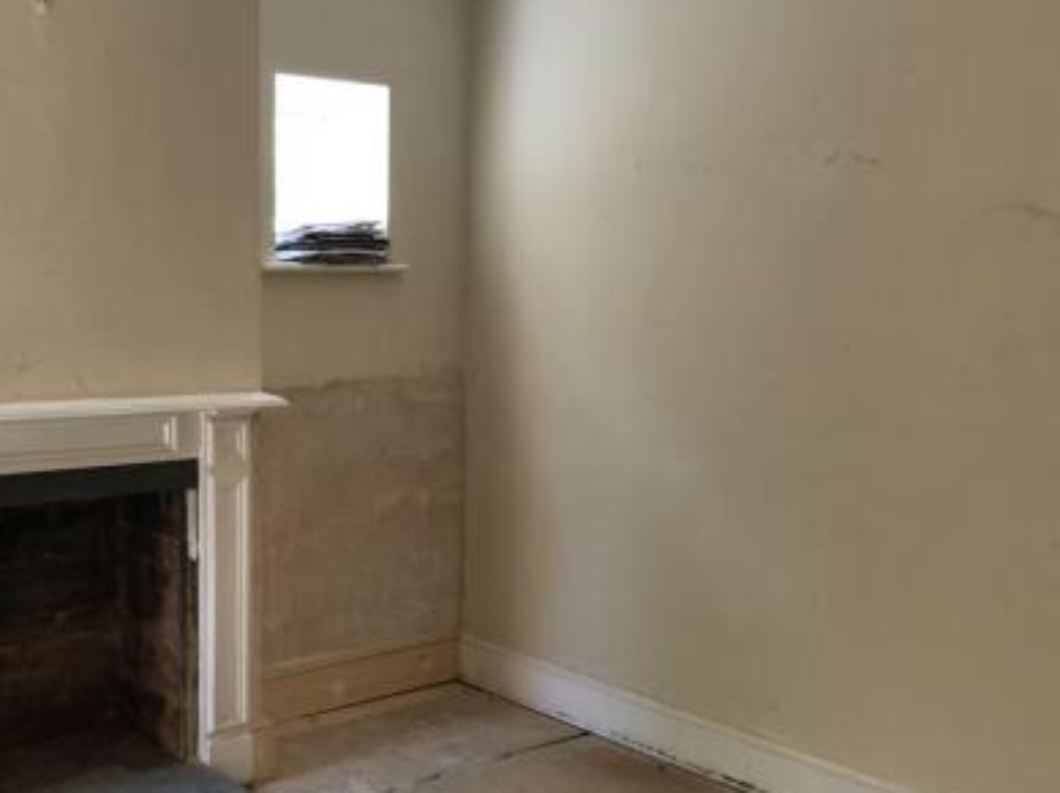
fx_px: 1285
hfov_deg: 44.2
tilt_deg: -9.7
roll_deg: -1.2
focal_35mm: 42
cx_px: 358
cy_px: 489
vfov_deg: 34.1
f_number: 1.8
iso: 25
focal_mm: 3.99
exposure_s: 1/45
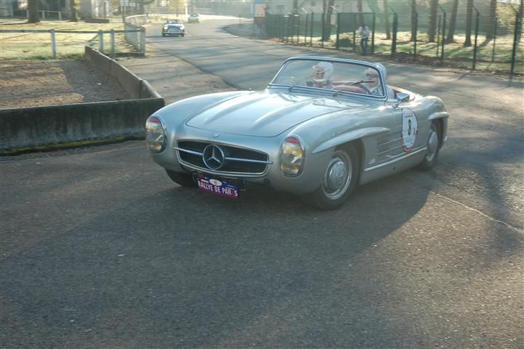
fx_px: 829
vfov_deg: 23.8
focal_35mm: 57
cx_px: 262
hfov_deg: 35.1
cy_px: 174
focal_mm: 38
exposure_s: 1/160
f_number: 6.3
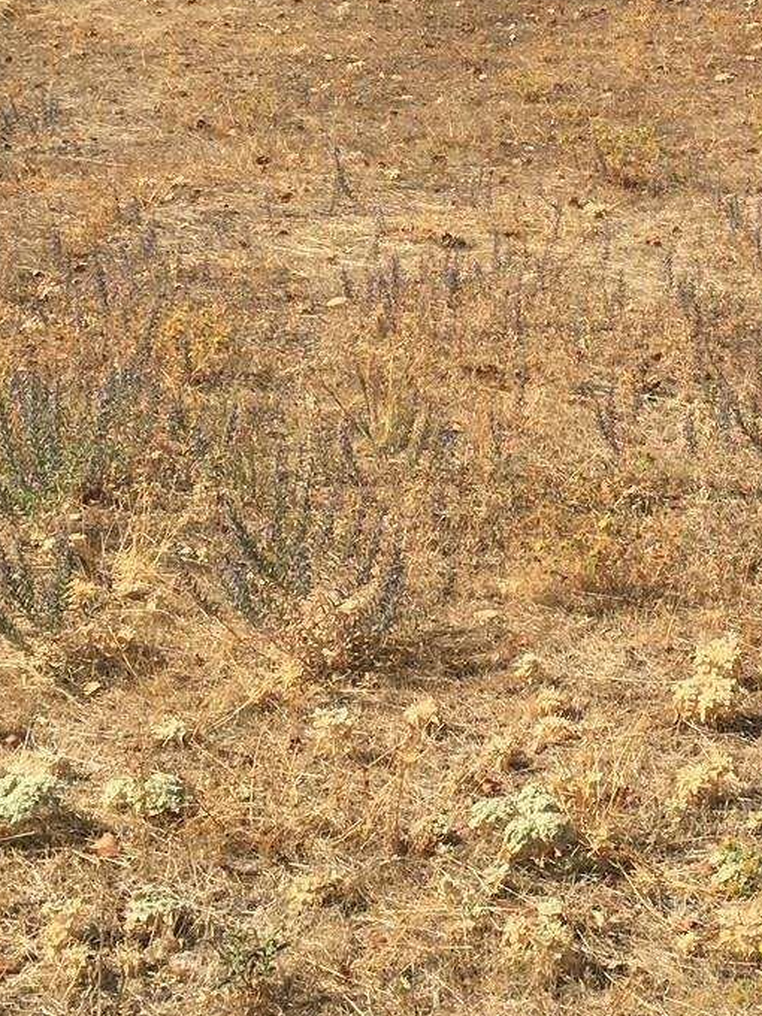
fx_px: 2524
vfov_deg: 22.5
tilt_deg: -11.7
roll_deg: -0.2
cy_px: 245
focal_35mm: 86
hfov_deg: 17.0
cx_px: 669
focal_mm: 4.15
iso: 25
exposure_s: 1/1972
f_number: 2.2
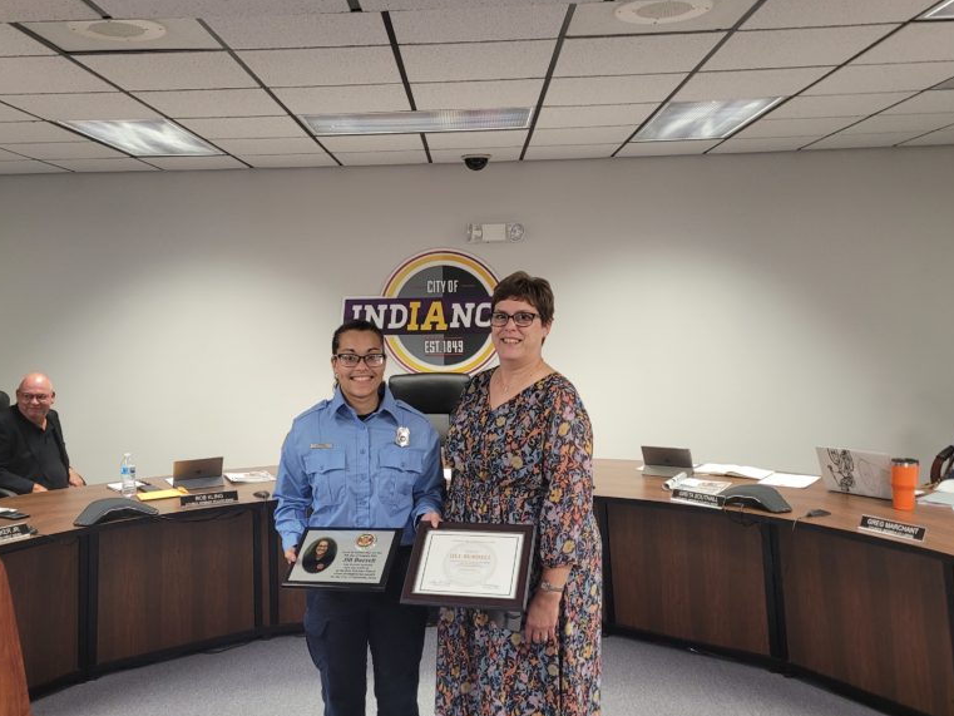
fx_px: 965
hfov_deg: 52.5
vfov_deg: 40.7
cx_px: 430
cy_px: 394
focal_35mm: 35
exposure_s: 1/59
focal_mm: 5.4
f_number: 1.8
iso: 200
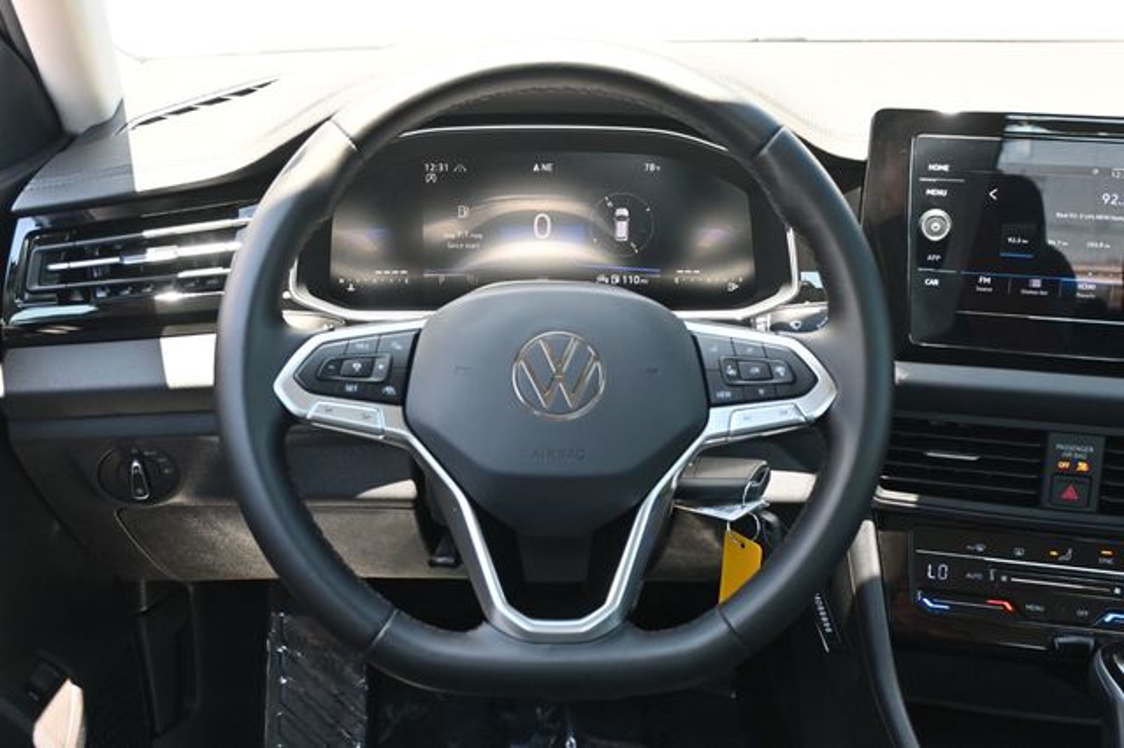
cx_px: 562
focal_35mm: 44
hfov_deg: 45.0
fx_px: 1357
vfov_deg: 30.8
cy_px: 374
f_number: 4.8
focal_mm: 29
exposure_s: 1/125
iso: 720
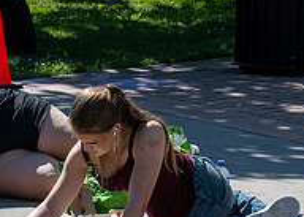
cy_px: 134
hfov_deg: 8.4
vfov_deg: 6.0
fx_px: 2054
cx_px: -81
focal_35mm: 238
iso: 200
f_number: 13
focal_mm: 70
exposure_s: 1/200
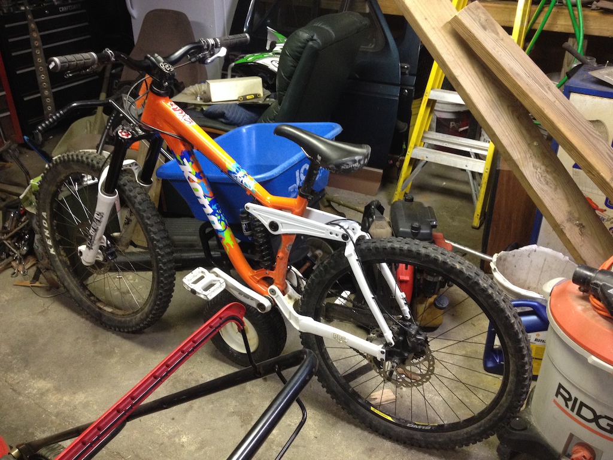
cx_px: 306
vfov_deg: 40.7
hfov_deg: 52.6
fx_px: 620
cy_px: 230
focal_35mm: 35
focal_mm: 4.28
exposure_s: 1/20
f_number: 2.4
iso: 250
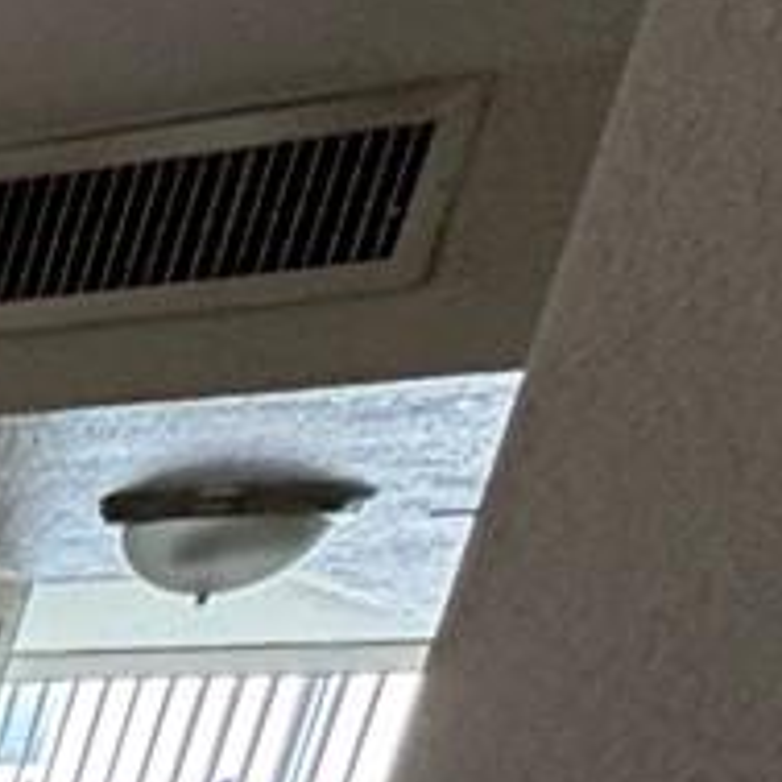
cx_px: -2317
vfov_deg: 13.1
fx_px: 2684
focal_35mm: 105
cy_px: 1796
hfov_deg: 8.3
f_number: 2.2
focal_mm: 2.22
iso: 160
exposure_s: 1/99
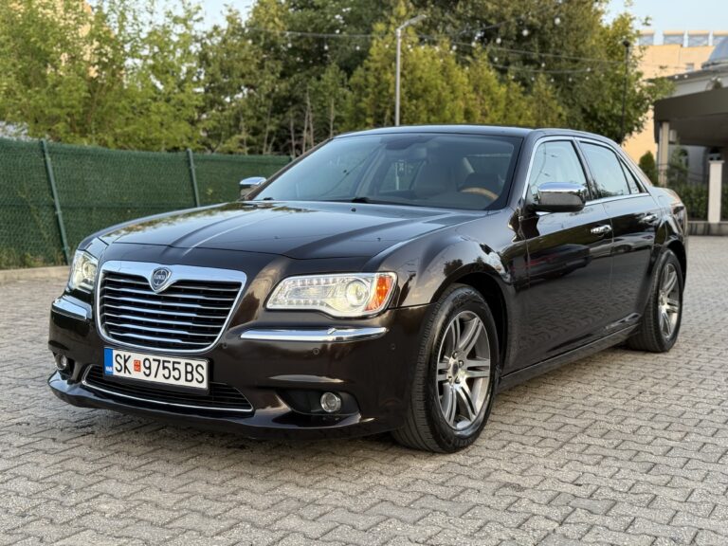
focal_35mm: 48
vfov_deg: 30.3
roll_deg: -1.0
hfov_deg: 39.7
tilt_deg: -2.8
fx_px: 1009
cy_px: 273
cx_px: 364
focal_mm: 6.76
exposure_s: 1/273
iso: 80
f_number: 1.78
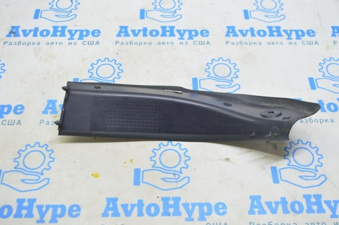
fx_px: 395
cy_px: 112
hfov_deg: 46.5
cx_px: 170
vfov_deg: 31.8
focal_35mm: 42
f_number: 5.6
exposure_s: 1/20
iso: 400
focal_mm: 28
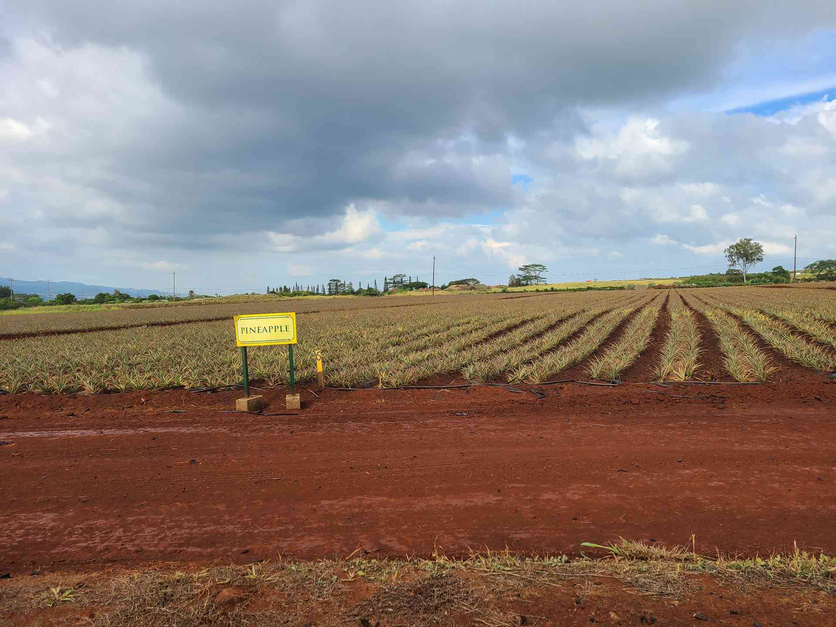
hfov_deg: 67.3
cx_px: 418
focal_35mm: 26
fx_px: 628
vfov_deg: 53.1
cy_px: 314
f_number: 1.8
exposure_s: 1/1775
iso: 40
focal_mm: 5.4
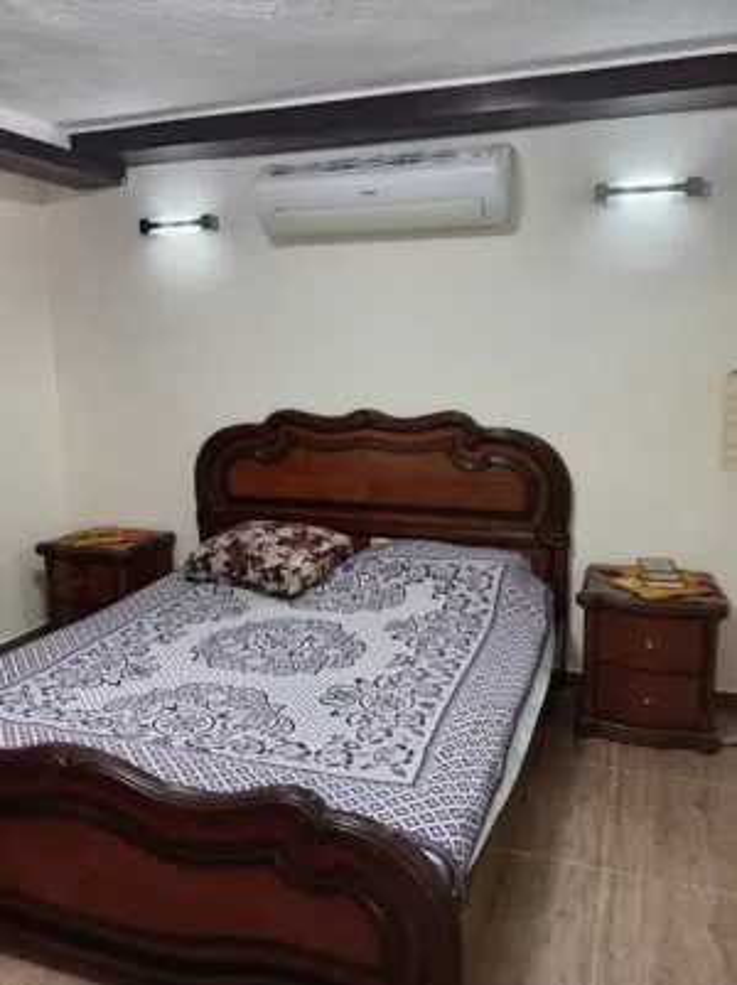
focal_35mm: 27
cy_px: 492
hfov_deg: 51.3
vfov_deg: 65.4
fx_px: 768
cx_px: 368
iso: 1195
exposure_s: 1/20
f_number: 1.8
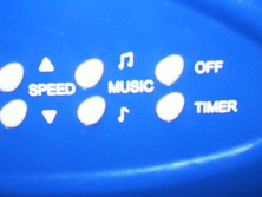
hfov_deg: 25.3
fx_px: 583
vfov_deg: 19.1
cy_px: 60
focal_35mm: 77
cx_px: 101
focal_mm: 6.3
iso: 200
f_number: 2.8
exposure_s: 1/45
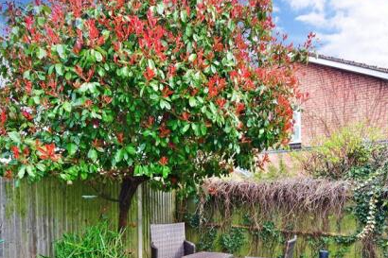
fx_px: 259
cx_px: 210
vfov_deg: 50.6
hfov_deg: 73.6
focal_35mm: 24
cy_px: 198
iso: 160
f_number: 6.3
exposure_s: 1/80
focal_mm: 10
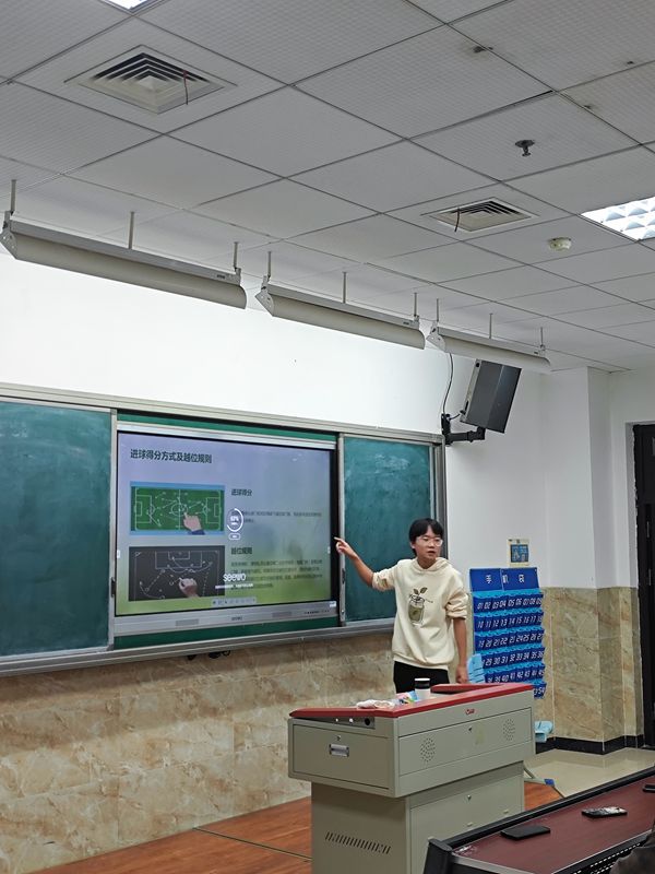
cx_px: 328
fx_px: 1060
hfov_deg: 34.3
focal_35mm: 42
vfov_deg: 44.8
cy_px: 437
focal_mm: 5.84
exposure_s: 1/50
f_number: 1.6
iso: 200
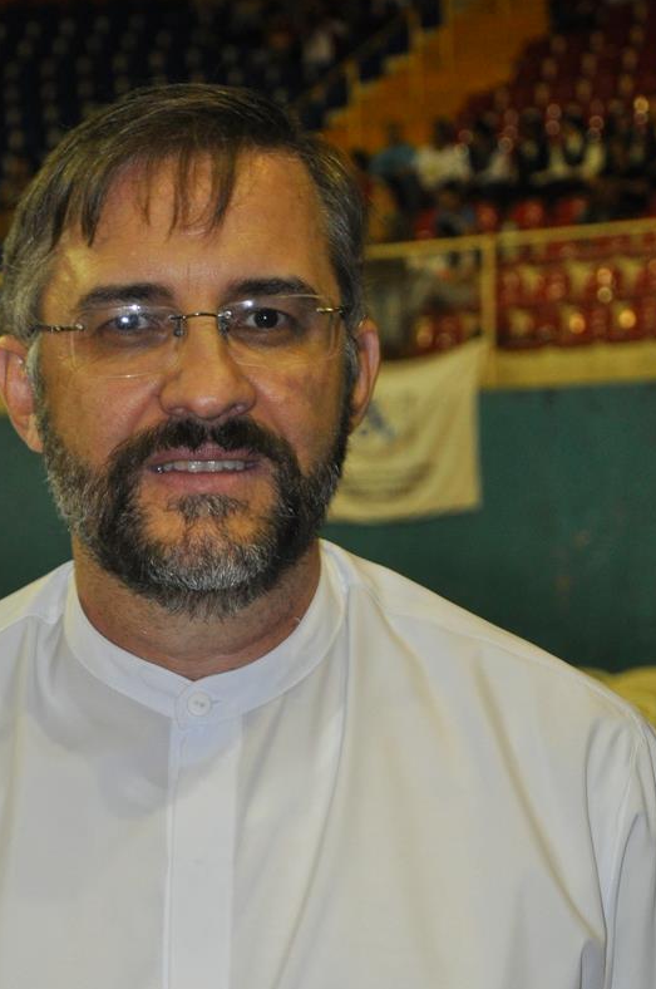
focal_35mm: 110
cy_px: 738
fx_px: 3011
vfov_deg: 18.5
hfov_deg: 12.4
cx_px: 220
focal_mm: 45
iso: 800
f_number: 4.8
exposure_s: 1/60
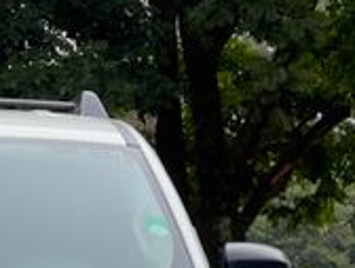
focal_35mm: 215
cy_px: 310
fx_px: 2211
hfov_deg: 9.1
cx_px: -70
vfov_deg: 6.9
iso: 25
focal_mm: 9
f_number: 2.8
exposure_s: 1/110
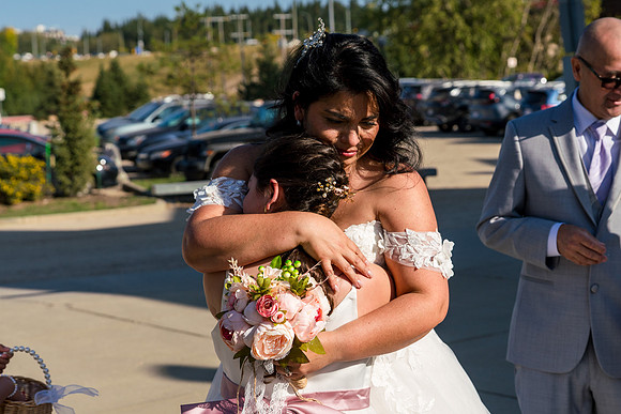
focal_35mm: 71
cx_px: 337
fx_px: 1216
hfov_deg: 28.6
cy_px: 218
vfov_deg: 19.3
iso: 250
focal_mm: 49
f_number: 5
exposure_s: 1/1600
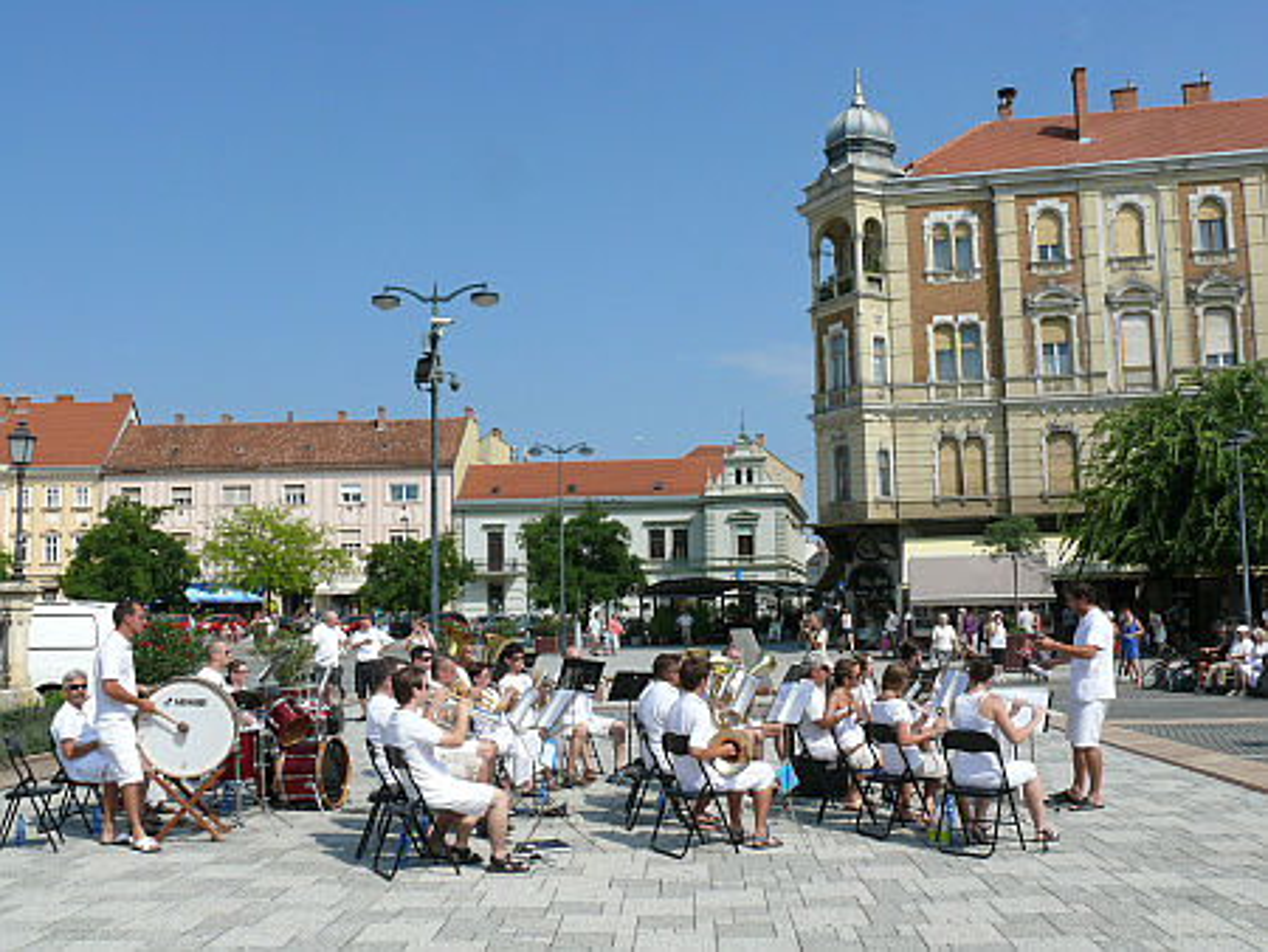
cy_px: 476
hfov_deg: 52.6
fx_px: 1283
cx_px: 634
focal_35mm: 35
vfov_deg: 40.7
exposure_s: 1/400
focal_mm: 7.4
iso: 100
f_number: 8
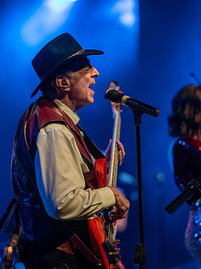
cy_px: 150
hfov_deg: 10.1
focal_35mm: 147
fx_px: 1139
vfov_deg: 13.4
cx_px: 101
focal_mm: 135
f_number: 1.8
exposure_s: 1/200
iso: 320
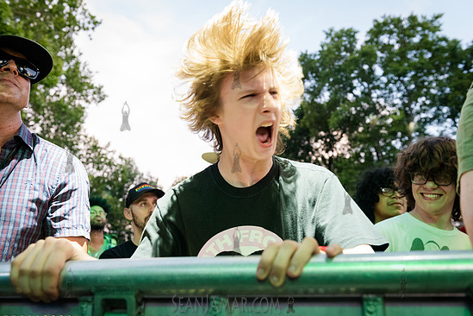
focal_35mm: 37
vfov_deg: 35.9
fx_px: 486
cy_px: 158
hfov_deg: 51.9
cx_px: 236
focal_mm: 35
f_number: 4
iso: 4000
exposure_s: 1/250
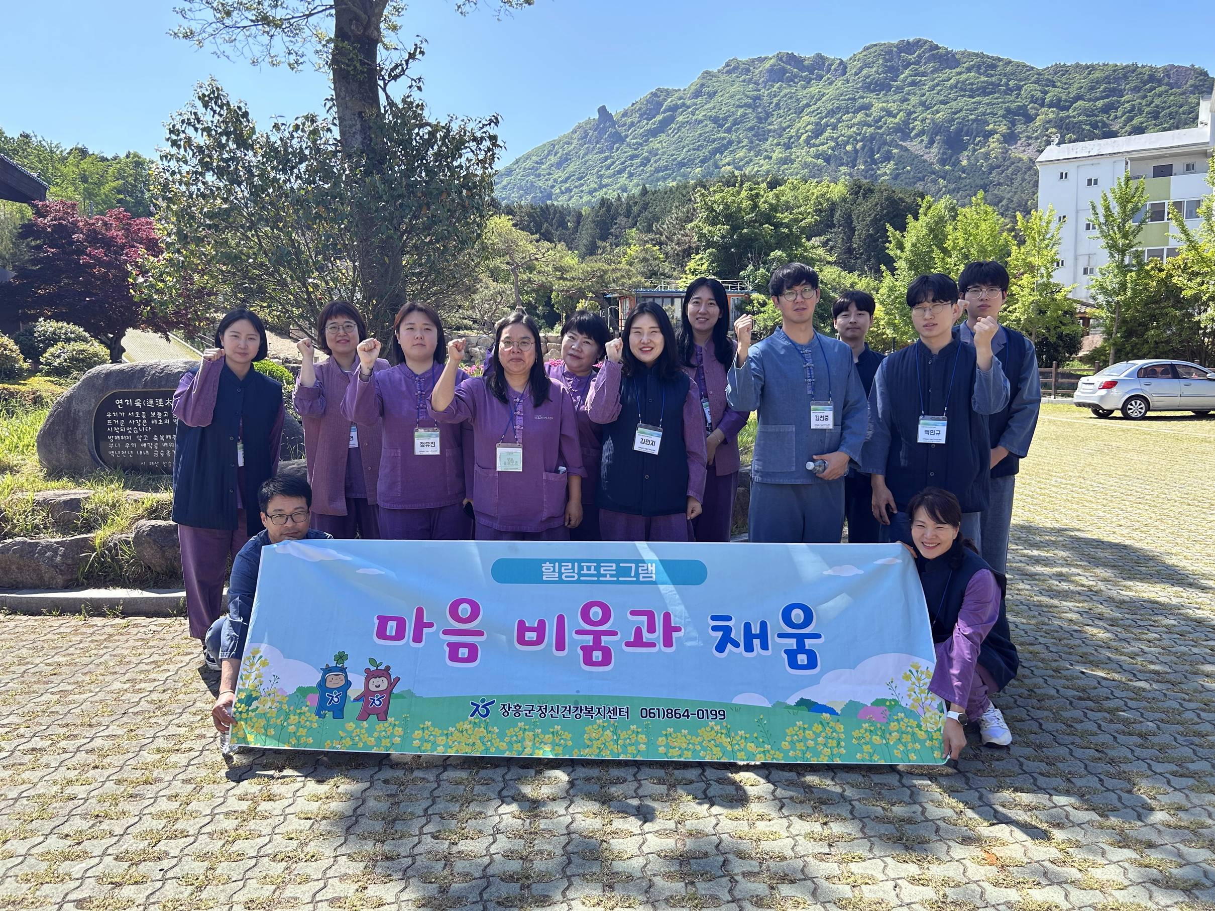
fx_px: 913
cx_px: 608
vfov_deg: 53.1
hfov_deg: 67.3
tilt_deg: -4.7
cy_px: 456
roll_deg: +1.3
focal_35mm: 26
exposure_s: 1/1147
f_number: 1.5
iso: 50
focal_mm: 5.7
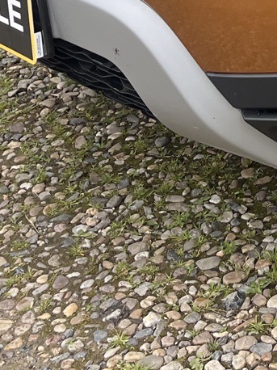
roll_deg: +4.1
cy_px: -201
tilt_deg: -16.9
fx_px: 1164
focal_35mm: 109
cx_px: 493
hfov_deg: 12.4
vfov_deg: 16.3
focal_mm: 5.1
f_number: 1.6
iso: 50
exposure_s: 1/951
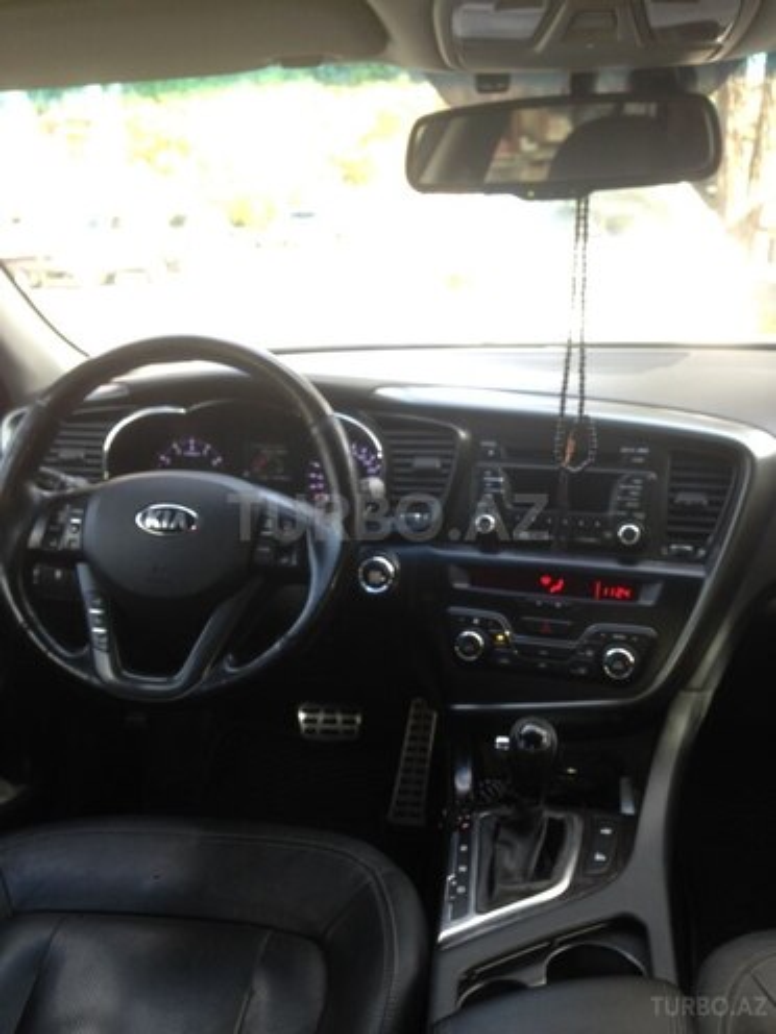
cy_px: 517
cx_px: 388
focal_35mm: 33
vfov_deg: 55.4
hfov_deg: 42.9
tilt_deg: -18.1
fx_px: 986
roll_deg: +1.3
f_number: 2.4
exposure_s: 1/33
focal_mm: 4.12
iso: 50
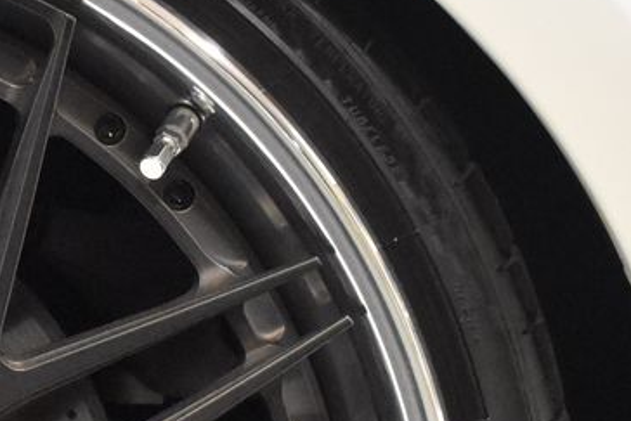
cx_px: -257
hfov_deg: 9.3
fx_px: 3788
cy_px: 619
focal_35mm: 216
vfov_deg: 6.3
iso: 6400
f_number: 8
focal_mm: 35
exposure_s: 1/60
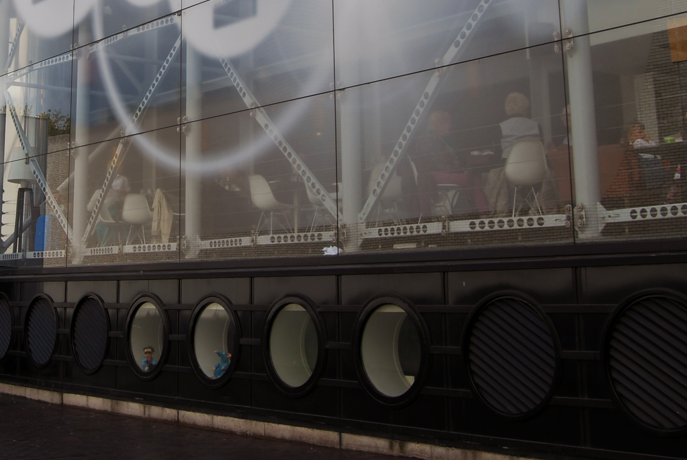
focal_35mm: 60
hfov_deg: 32.3
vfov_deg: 21.9
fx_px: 1146
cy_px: 11
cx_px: 123
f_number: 7.1
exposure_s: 1/200
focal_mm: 18
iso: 100
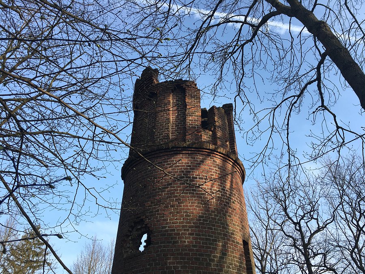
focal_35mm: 29
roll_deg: +1.1
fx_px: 306
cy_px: 137
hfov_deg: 61.7
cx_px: 182
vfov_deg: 48.2
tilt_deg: +37.8
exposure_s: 1/620
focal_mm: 4.15
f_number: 2.2
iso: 25
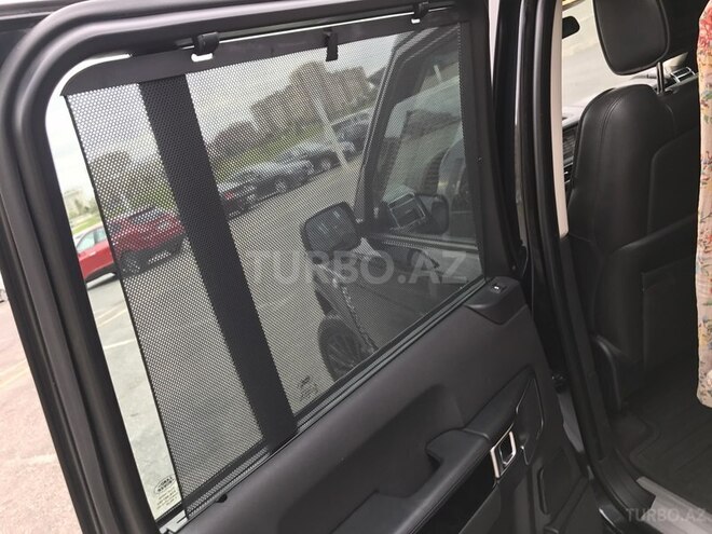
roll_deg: +23.8
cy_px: 267
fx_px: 576
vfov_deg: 49.7
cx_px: 356
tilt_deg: -12.3
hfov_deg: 63.4
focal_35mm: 28
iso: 25
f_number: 1.8
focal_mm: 3.99
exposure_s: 1/45
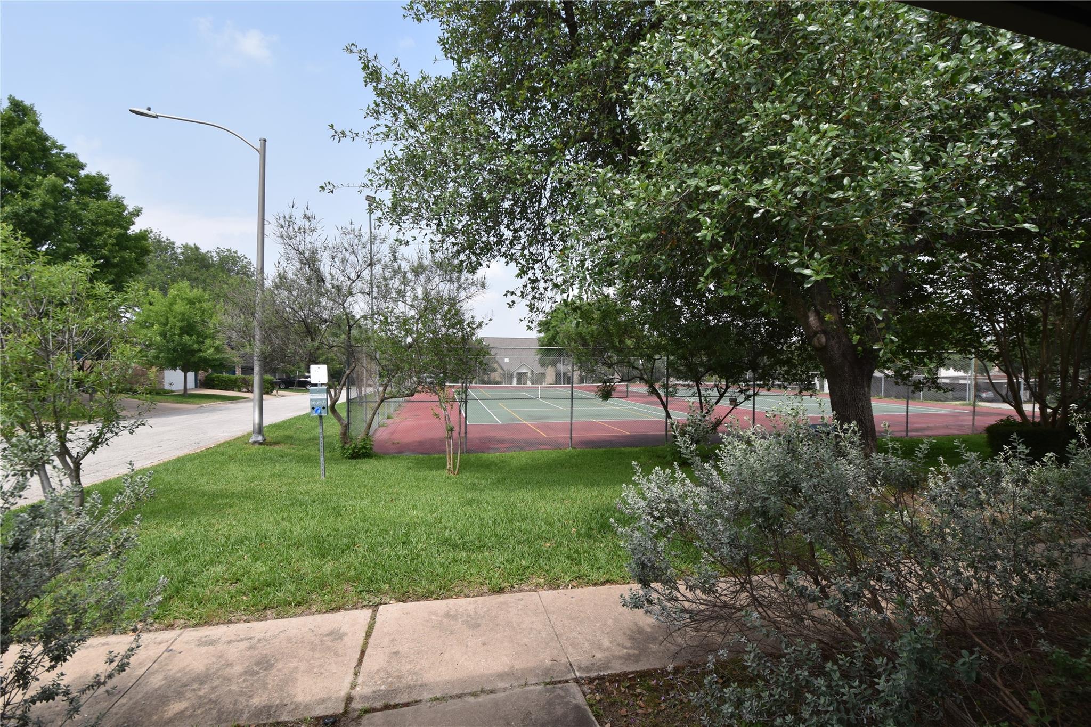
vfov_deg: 77.3
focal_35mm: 15
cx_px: 546
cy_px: 364
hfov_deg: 100.4
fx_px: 455
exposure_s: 1/320
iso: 200
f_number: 7.1
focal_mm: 10
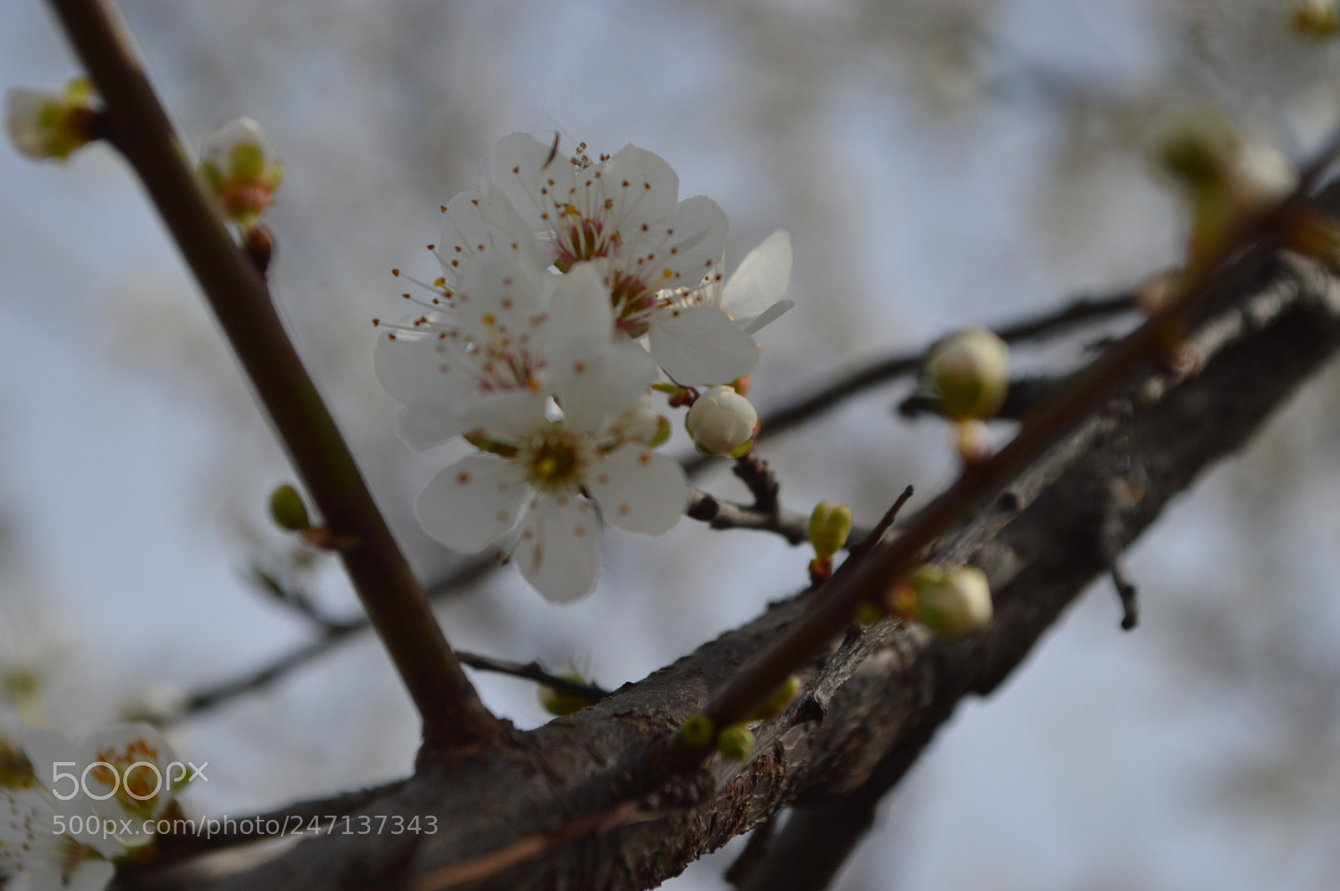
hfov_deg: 24.6
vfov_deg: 16.5
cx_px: 670
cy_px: 446
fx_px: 3068
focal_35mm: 82
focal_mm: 55
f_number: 7.1
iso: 360
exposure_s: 1/2000
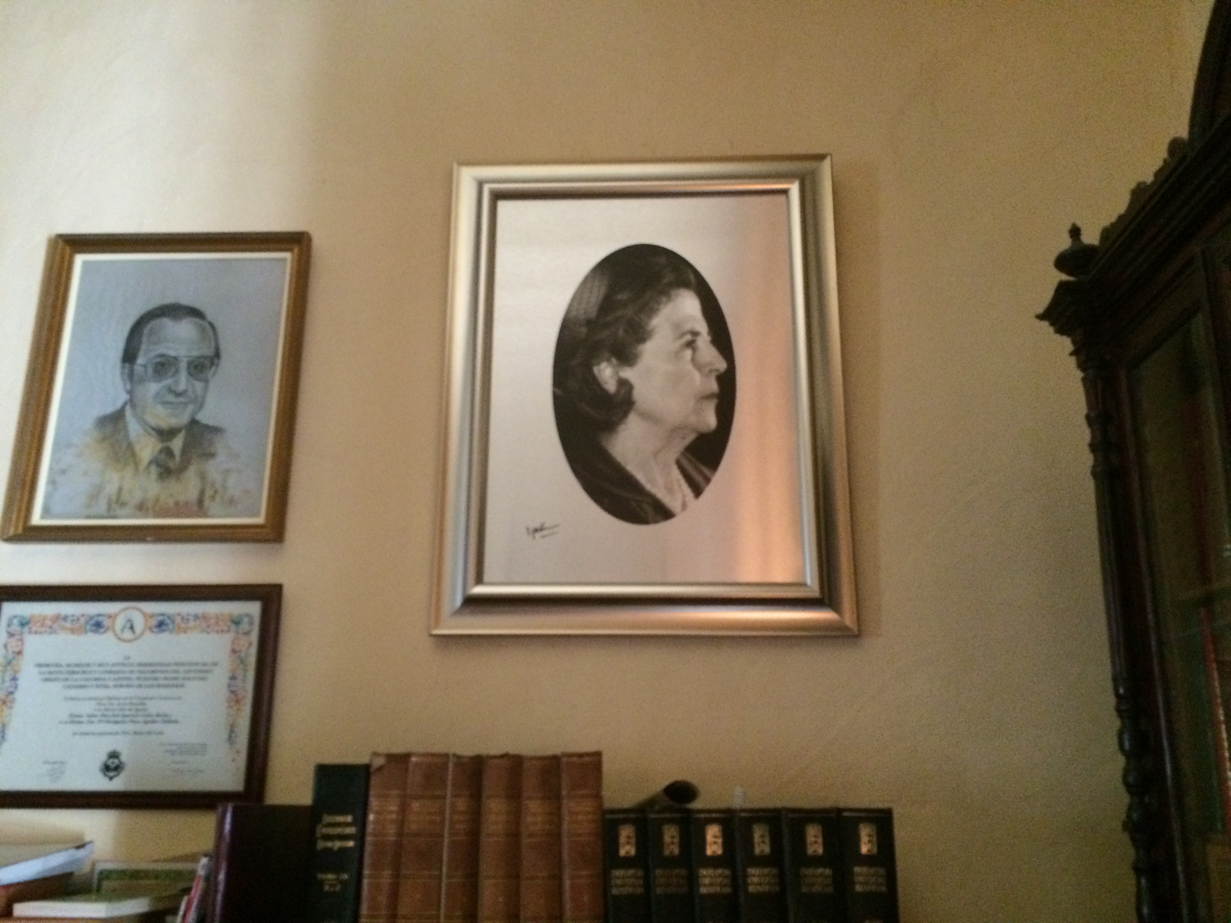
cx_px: 616
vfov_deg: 48.2
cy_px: 462
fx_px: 1031
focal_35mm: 29
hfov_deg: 61.7
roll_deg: -0.2
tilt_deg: +15.5
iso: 400
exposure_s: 1/17
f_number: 2.2
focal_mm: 4.15
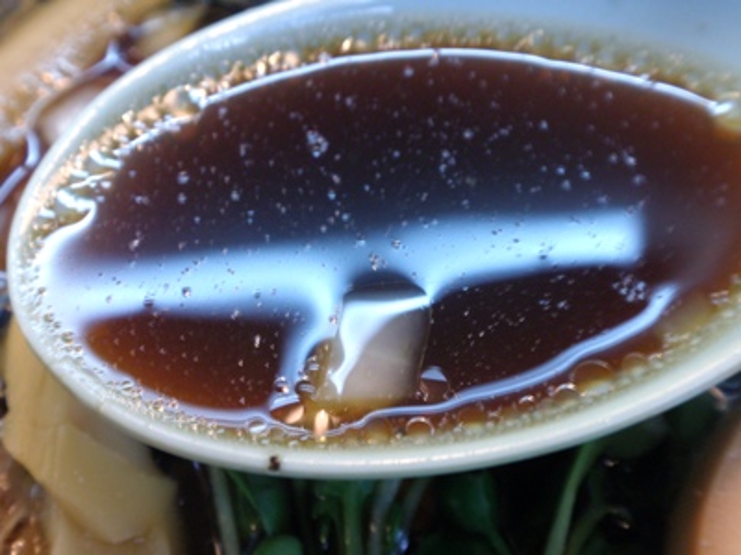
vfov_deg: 28.0
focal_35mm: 52
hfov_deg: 36.8
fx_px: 1113
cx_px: 370
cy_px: 278
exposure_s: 1/6
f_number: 4.3
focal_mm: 9.1
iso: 100
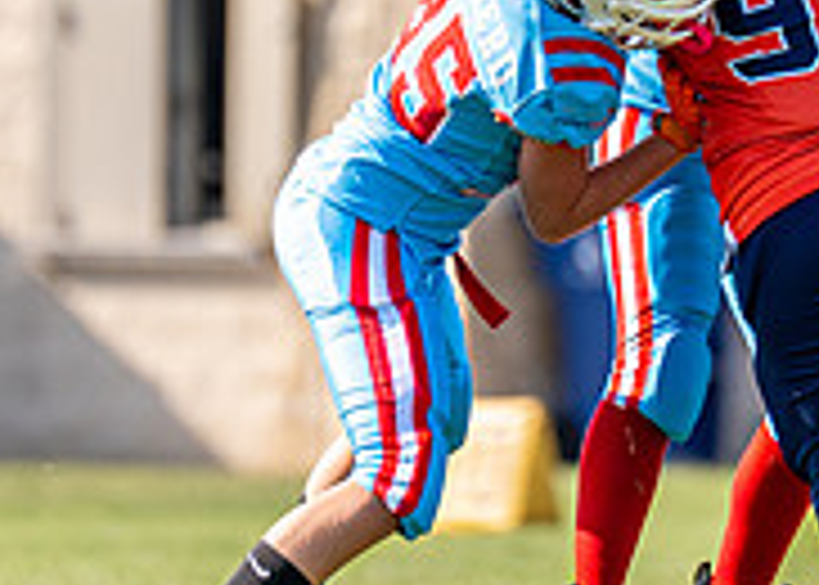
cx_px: 727
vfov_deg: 1.4
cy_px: 69
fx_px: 23679
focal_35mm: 1018
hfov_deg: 2.0
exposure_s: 1/2500
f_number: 2.8
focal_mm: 200
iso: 160
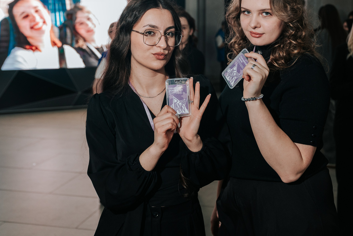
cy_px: 49
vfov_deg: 29.2
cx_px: 230
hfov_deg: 43.1
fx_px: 441
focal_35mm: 45
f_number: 2.8
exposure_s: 1/160
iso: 1000
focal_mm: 28
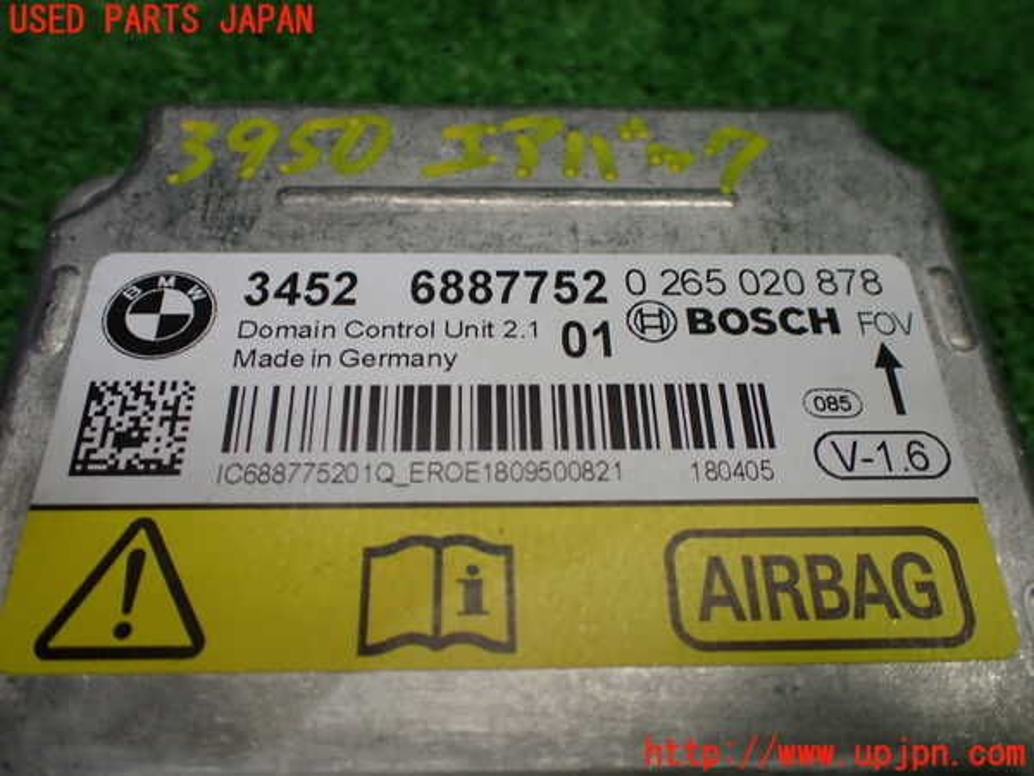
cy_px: 388
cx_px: 517
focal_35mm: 30
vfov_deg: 46.8
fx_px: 896
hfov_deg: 60.0
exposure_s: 1/125
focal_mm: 5.4
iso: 125
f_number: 2.3
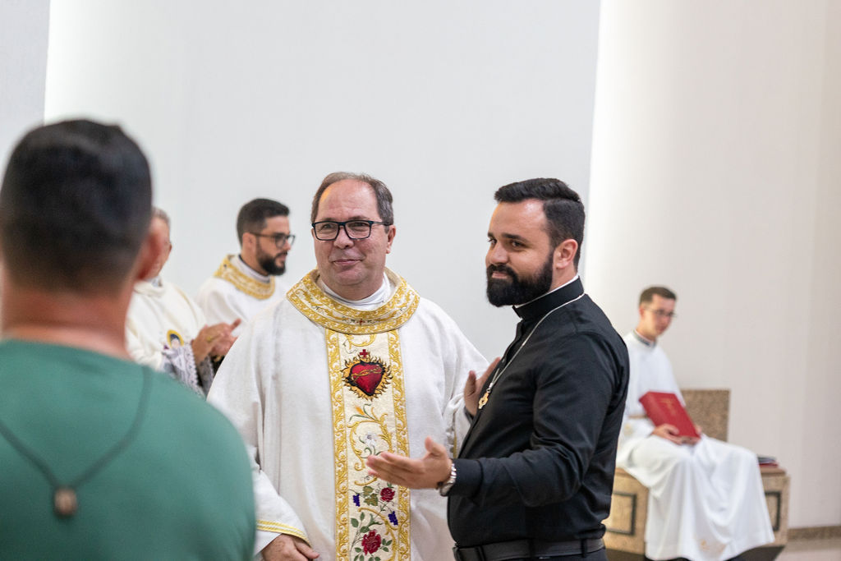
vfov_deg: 13.0
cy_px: 280
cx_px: 420
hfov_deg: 19.5
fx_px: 2453
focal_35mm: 105
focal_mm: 70
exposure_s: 1/125
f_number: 2.8
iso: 1600
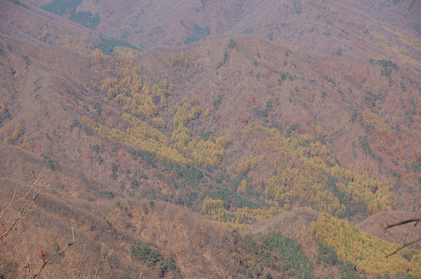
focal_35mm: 105
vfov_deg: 13.0
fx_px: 1226
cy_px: 140
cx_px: 210
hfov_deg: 19.5
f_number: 6.3
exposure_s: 1/640
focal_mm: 70
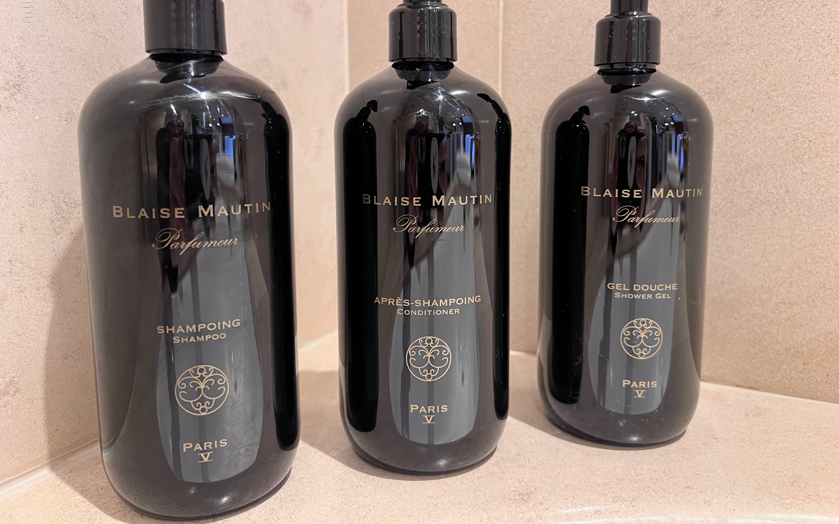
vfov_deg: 44.3
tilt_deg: -7.0
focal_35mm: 28
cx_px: 425
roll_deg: +0.6
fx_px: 640
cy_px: 206
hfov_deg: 66.5
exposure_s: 1/50
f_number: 1.5
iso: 250
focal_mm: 5.7
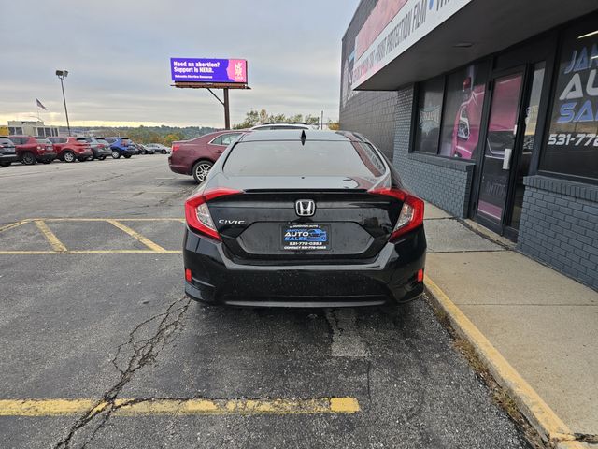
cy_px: 224
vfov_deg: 58.9
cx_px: 299
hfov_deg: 73.9
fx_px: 397
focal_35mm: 23
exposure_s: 1/180
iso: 50
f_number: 1.7
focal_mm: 6.3
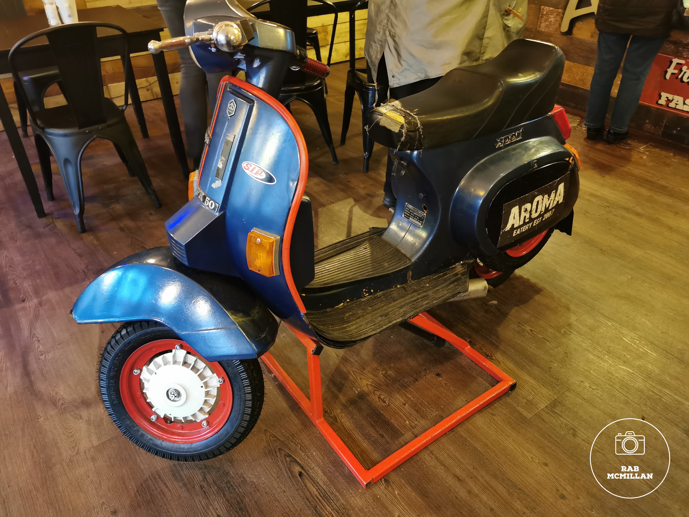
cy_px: 258
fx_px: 537
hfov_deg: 65.3
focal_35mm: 27
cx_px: 344
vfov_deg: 51.4
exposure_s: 1/25
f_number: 1.6
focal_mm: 5.56
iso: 500
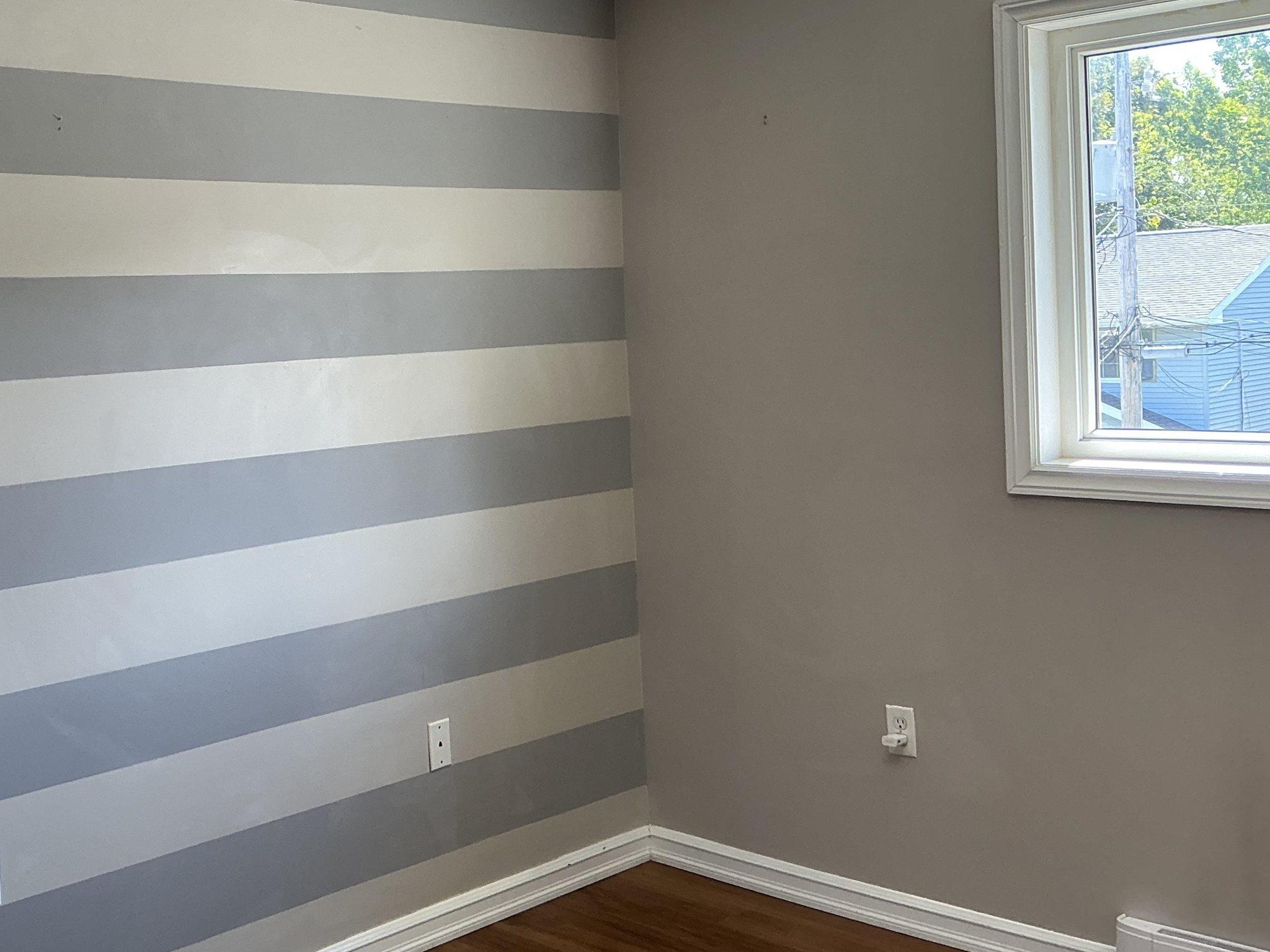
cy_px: 390
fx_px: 1541
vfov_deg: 34.3
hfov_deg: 43.6
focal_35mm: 42
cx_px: 344
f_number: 1.8
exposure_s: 1/60
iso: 40
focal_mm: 3
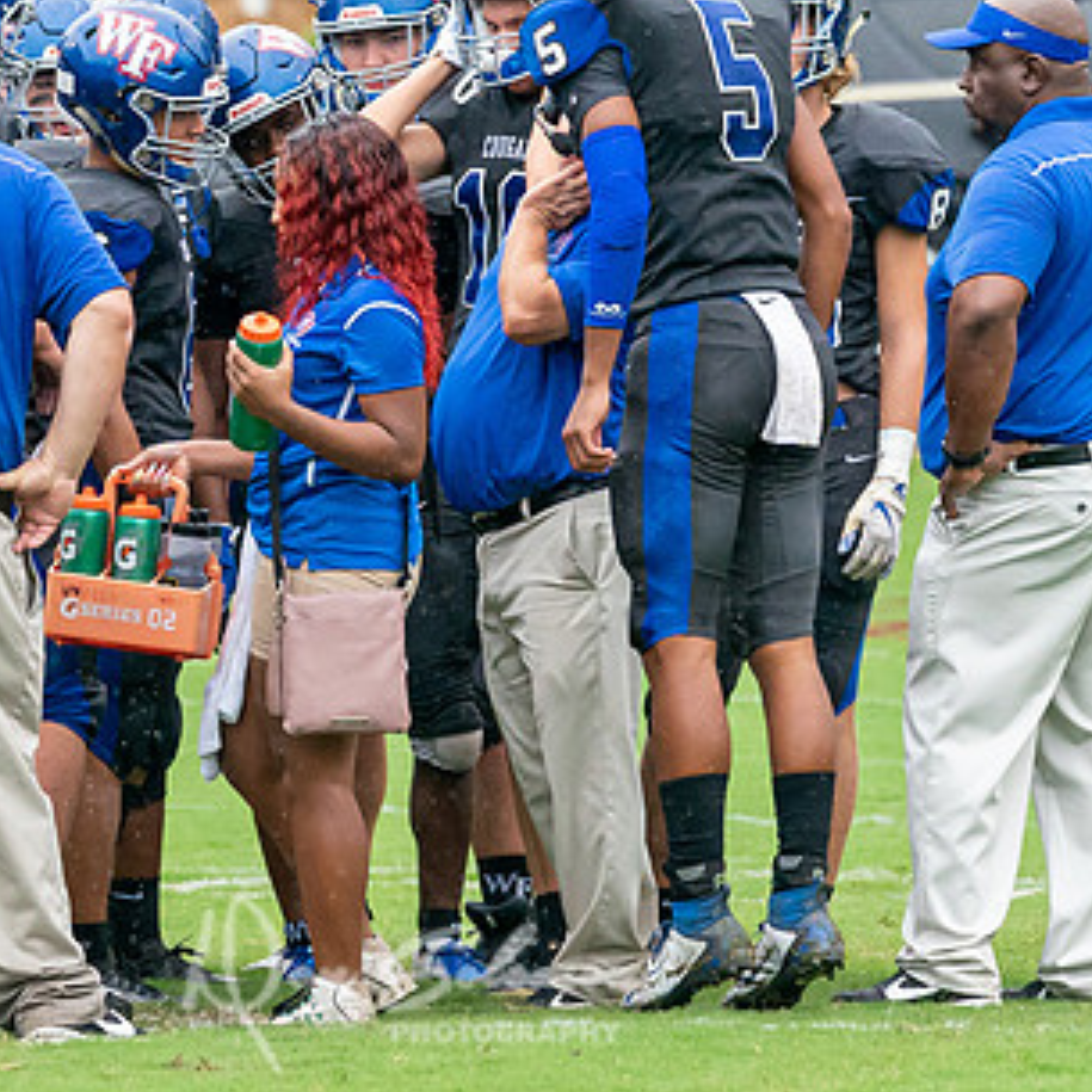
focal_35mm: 777
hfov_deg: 2.3
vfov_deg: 2.3
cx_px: 376
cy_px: 386
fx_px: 27731
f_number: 5.6
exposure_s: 1/1600
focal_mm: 253
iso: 3200
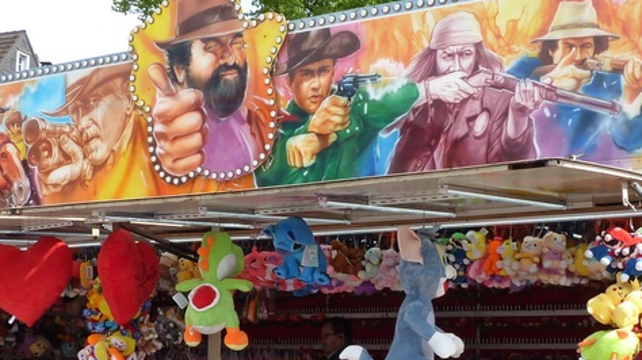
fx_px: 1174
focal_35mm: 69
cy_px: 296
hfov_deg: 30.6
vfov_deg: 17.3
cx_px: 340
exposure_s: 1/250
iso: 100
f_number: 5.6
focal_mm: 5.2
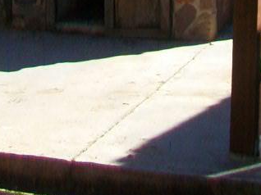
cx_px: 23
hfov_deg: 14.3
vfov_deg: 10.5
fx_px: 1032
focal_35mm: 137
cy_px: -88
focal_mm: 6.1
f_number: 2.7
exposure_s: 1/500
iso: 64
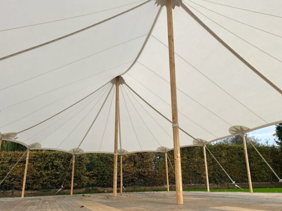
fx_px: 244
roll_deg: +2.0
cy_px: 112
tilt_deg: +15.3
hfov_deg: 60.0
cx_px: 146
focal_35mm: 30
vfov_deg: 46.7
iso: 50
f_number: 1.6
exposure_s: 1/696
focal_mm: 5.1
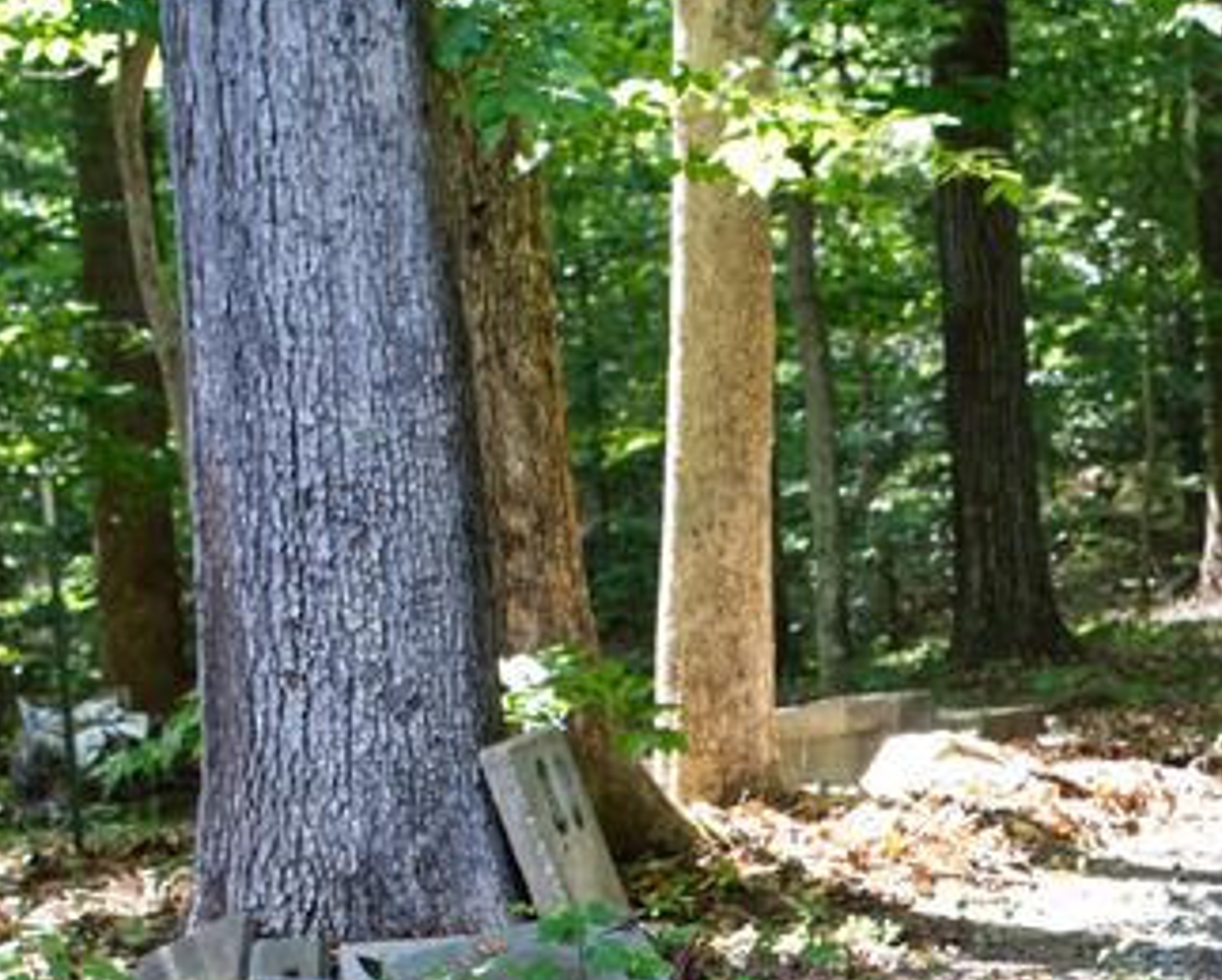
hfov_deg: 16.9
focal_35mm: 110
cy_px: 1241
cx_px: 1354
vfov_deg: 13.6
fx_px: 3982
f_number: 4
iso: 320
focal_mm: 37
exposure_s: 1/160
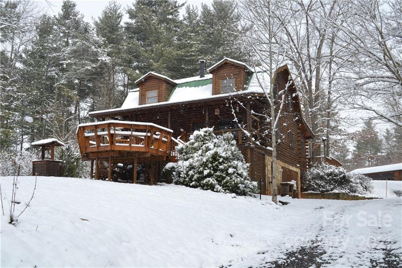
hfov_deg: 49.6
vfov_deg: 34.2
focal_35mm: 39
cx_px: 201
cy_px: 134
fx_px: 435
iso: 100
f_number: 8
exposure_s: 1/250
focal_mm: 26
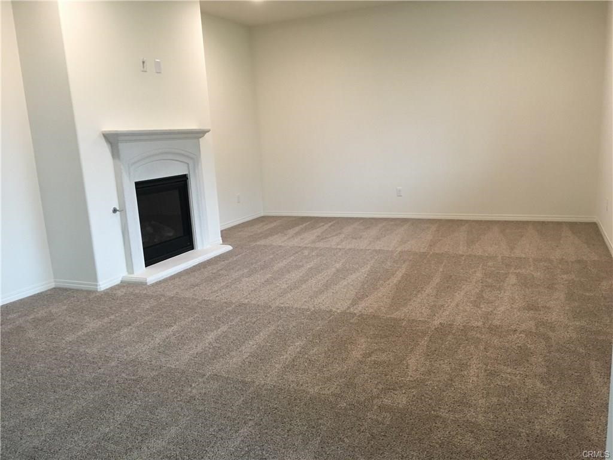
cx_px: 306
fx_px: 514
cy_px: 230
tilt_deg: -11.3
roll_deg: +4.0
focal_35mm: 29
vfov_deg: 48.2
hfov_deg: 61.7
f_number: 2.2
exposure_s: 1/30
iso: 125
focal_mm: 4.15
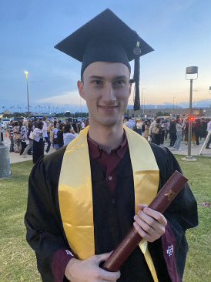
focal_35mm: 26
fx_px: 212
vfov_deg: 67.3
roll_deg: +0.6
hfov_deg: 53.0
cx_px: 106
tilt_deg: -7.5
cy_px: 141
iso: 500
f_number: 1.8
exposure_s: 1/42
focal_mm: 4.25
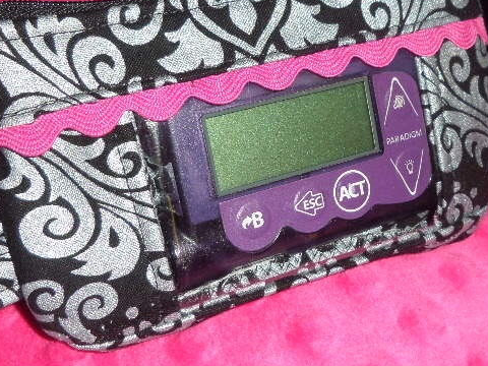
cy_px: 147
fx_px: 451
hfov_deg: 56.7
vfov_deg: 43.9
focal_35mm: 32
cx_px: 216
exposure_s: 1/20
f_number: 8.8
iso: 100
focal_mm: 4.3
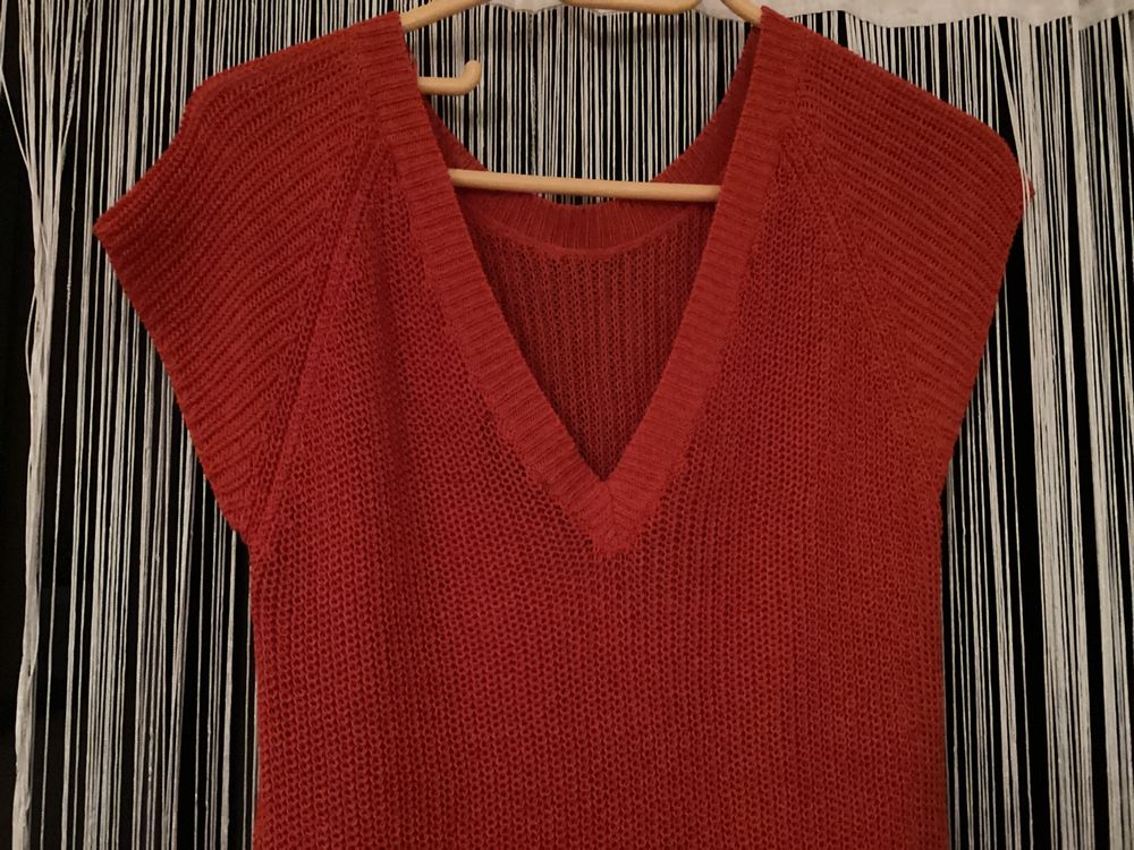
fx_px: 1016
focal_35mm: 31
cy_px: 425
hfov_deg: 58.4
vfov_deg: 45.4
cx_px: 567
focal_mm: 3.3
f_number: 2.4
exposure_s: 1/17
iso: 800
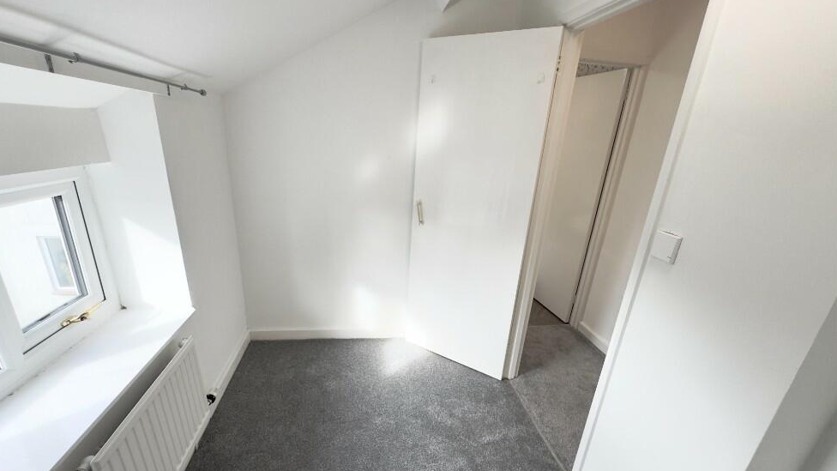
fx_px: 355
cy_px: 263
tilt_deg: -20.5
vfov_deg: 66.9
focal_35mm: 16
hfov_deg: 99.4
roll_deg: -4.0
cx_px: 420
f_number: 2.2
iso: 40
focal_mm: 2.22
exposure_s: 1/99
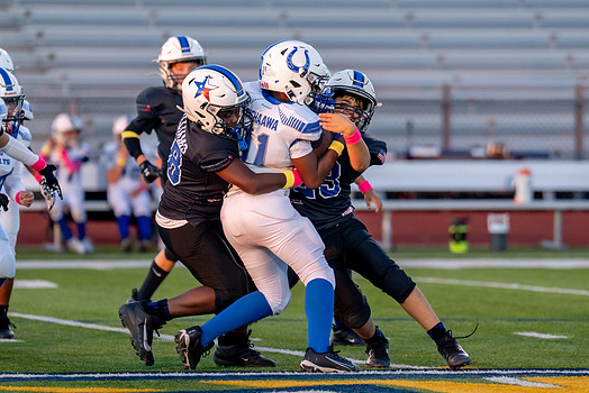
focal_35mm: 412
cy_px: 209
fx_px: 6744
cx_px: 300
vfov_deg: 3.3
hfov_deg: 5.0
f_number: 2.8
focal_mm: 200
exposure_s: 1/1250
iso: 1000
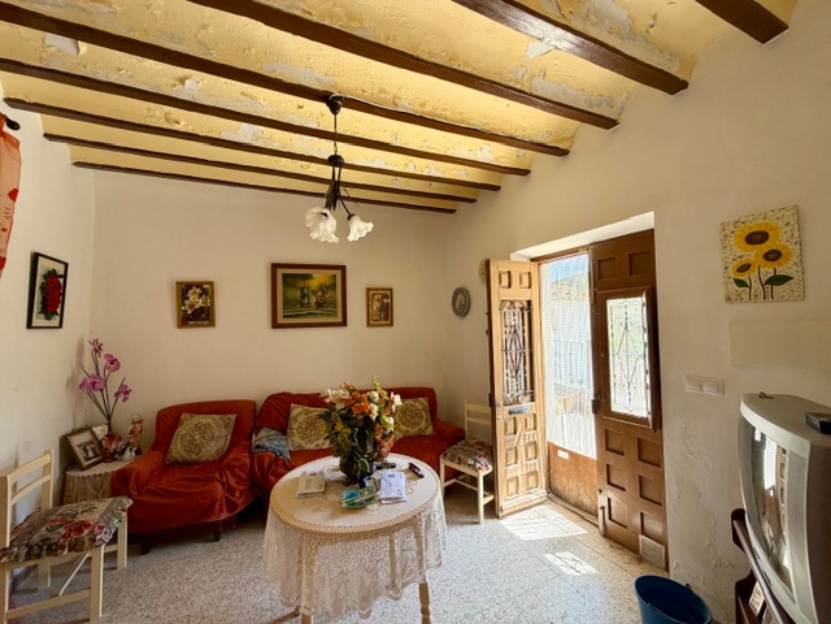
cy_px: 312
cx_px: 416
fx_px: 336
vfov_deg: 85.7
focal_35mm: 14
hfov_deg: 102.1
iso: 125
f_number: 2.2
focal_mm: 2.22
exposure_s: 1/121
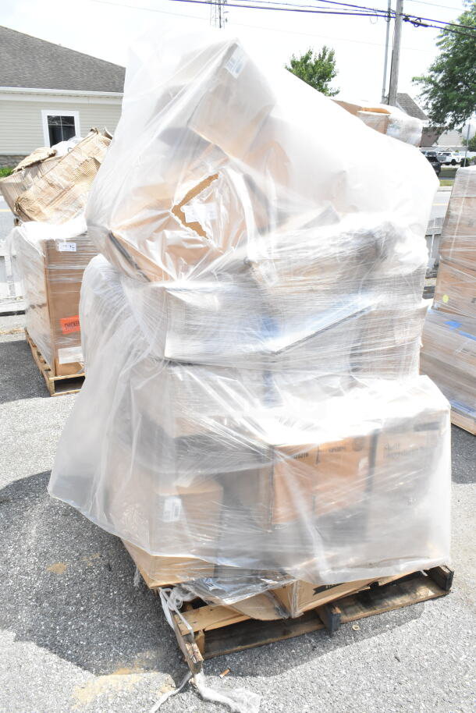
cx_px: 238
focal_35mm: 27
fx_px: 535
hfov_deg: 48.0
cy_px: 356
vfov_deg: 67.4
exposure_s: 1/640
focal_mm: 18
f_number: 13
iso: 1600
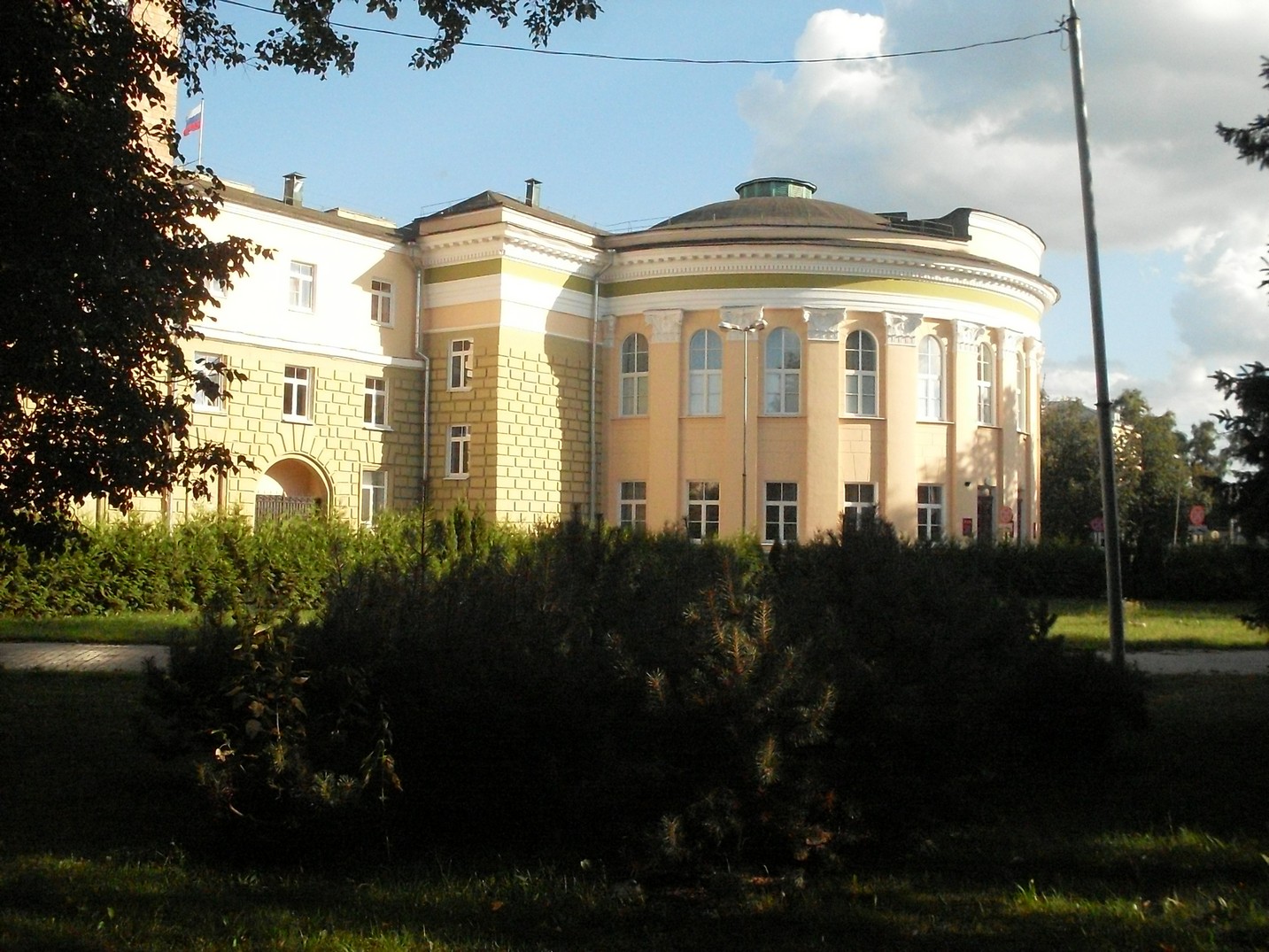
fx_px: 1393
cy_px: 476
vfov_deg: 37.7
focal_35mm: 38
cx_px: 634
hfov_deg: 49.0
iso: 400
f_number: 8.4
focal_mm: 6.3
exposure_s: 1/500
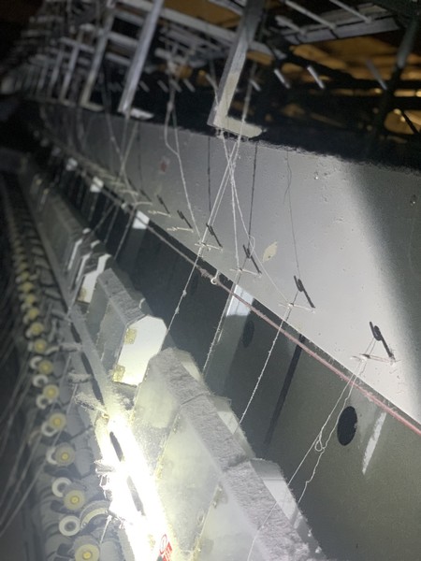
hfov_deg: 28.0
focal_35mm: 52
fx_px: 843
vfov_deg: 36.8
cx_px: 210
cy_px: 280
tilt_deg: -6.6
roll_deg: -18.1
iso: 500
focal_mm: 6
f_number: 2.4
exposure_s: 1/30
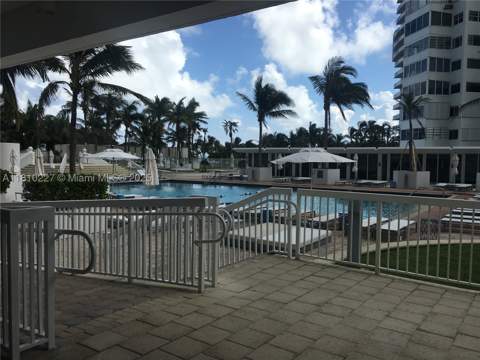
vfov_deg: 48.2
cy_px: 180
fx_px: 402
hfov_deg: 61.7
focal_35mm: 29
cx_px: 240
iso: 25
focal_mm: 4.15
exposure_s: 1/2079
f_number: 2.2
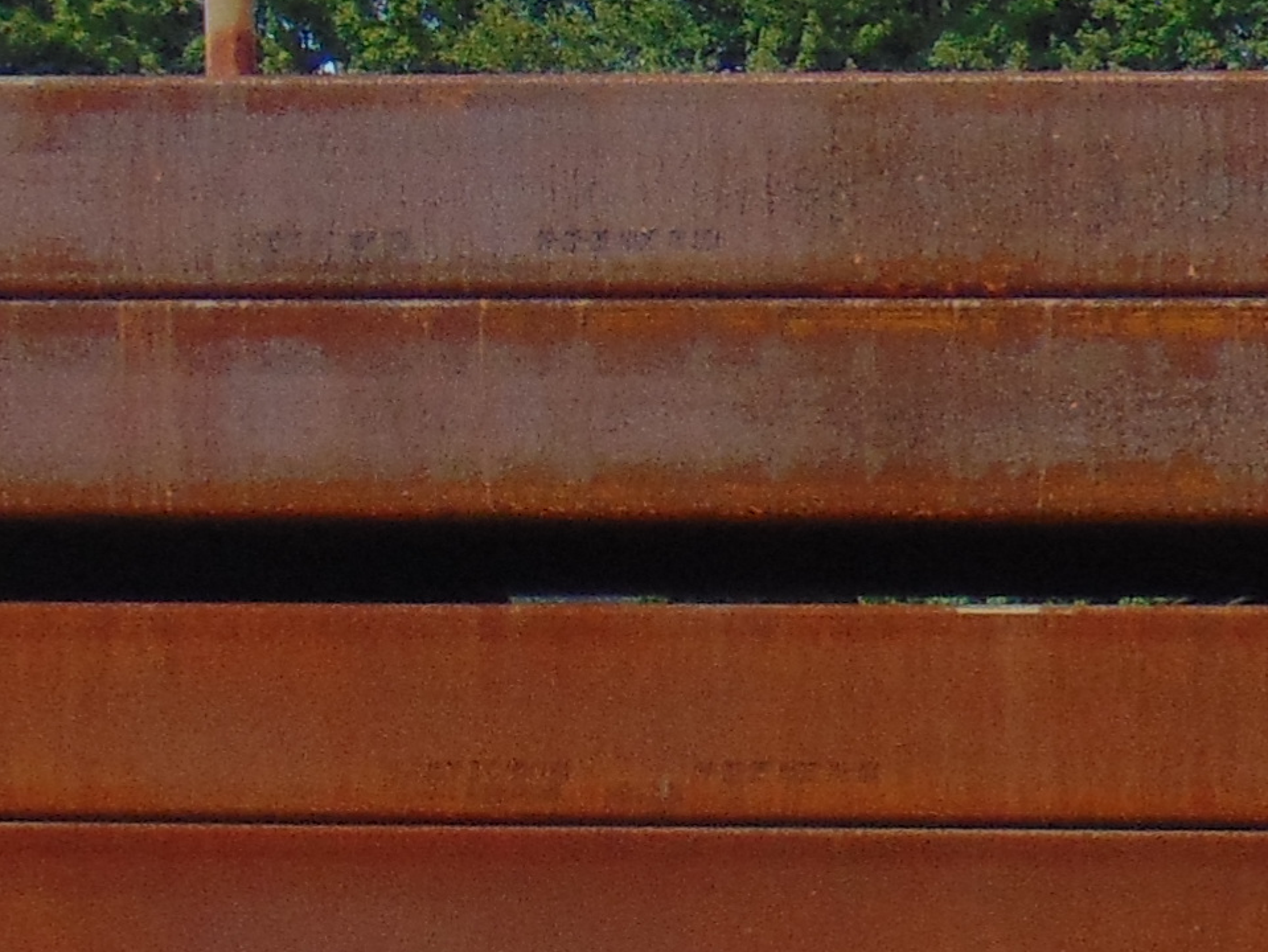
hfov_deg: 12.7
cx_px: 2104
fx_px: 5313
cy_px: 1119
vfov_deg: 10.1
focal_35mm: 145
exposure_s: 1/800
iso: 80
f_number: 3
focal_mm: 4.9
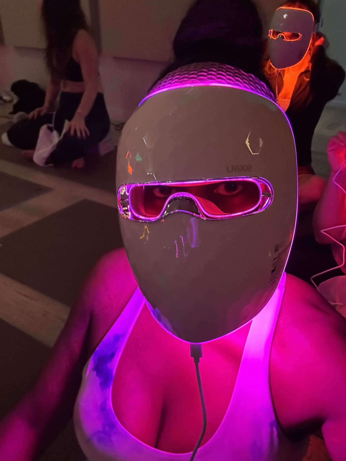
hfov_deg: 46.8
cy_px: 230
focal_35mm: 30
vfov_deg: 60.0
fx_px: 400
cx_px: 173
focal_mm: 2.69
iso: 400
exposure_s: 1/25
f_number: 1.9
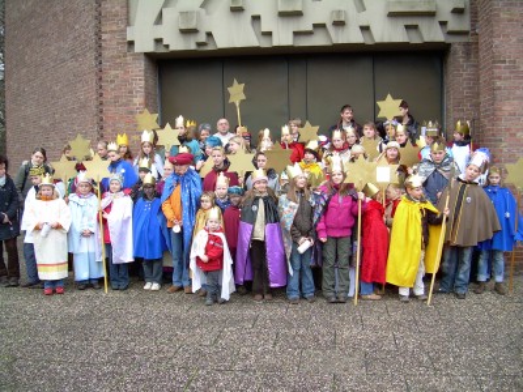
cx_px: 262
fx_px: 574
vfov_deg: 37.7
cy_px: 196
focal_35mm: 38
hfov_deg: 49.0
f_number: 2.8
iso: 50
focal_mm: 6.3
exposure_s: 1/55
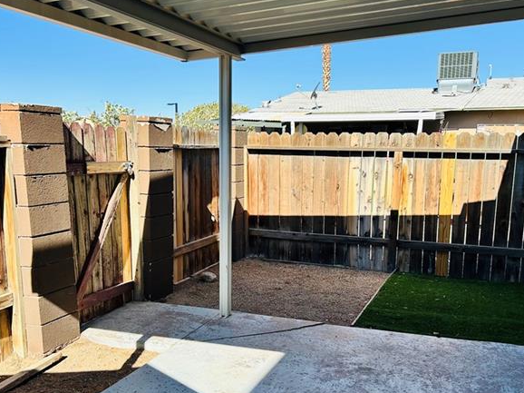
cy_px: 253
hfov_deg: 51.4
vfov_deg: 39.3
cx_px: 262
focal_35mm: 36
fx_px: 545
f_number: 1.5
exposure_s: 1/2457
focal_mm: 5.7
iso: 50
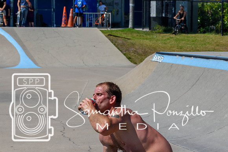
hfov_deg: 19.5
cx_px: 114
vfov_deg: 13.0
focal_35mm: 105
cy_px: 76
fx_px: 665
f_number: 8
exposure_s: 1/1000
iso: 200
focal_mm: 70
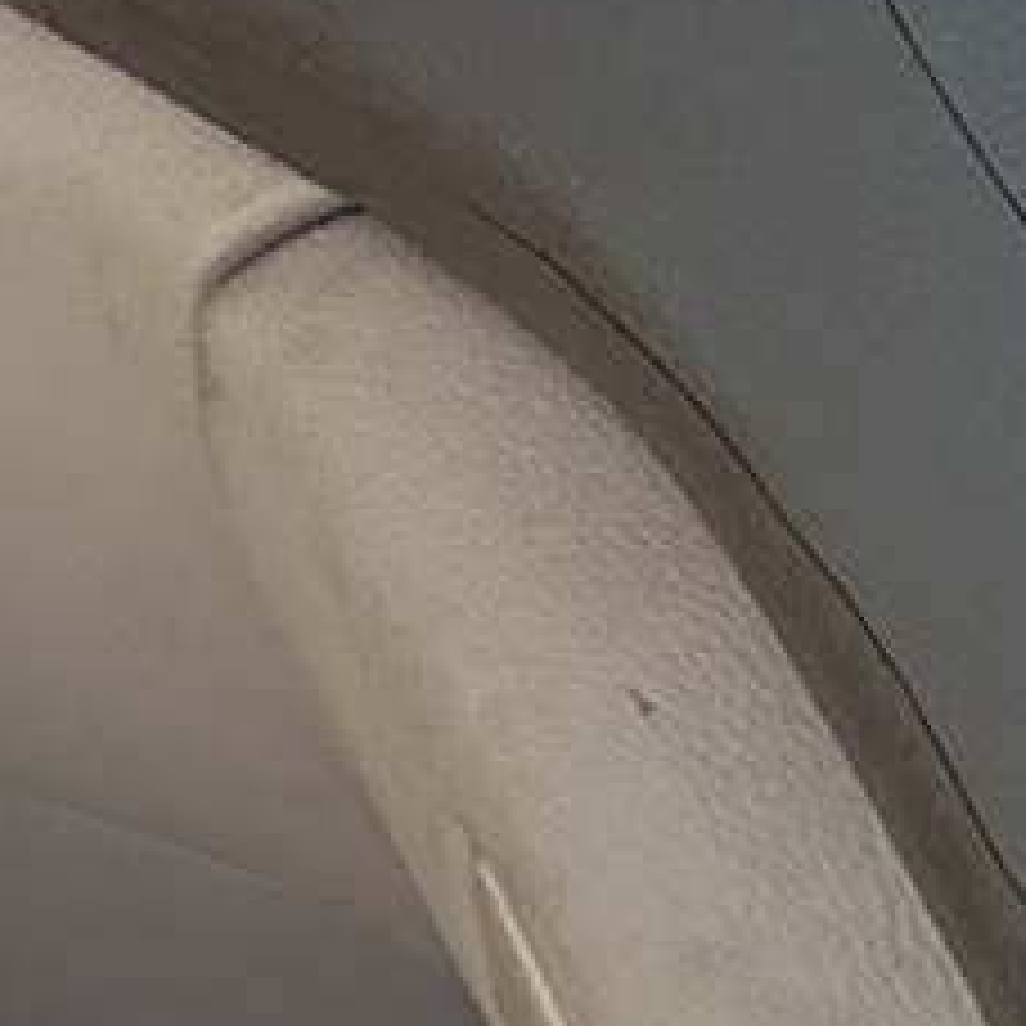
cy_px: -788
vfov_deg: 14.8
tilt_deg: -33.6
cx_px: -2164
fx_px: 3487
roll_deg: -2.1
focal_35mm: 104
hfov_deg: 10.6
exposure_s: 1/221
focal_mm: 2.22
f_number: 2.2
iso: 64
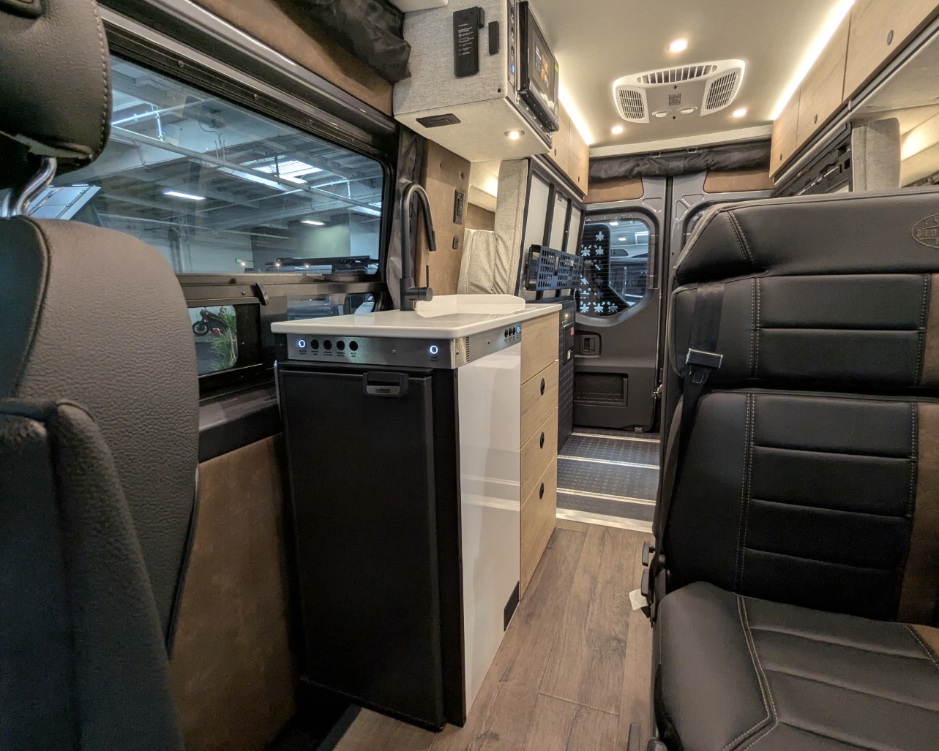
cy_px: 374
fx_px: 473
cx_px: 476
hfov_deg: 89.6
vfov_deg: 77.0
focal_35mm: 17
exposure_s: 1/27.8
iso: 136
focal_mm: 2.35
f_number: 2.2
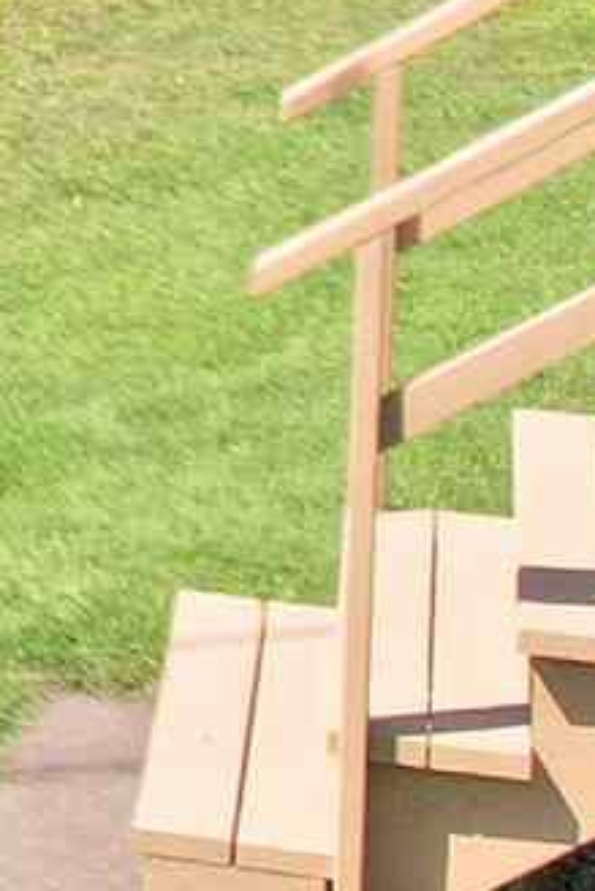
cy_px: -752
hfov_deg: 5.7
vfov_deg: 9.5
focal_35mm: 206
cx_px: -1847
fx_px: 5101
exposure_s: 1/640
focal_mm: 8.38
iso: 110
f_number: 2.8
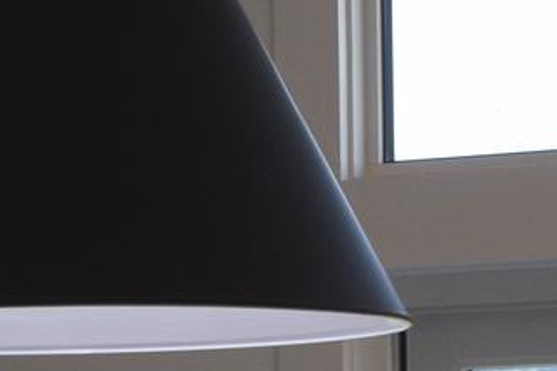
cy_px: 727
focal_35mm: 335
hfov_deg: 5.8
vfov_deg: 4.1
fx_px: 5186
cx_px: -908
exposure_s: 1/200
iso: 400
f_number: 7.1
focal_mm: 35
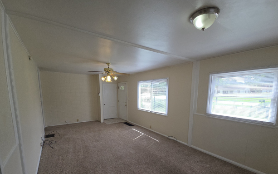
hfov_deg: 101.5
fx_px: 114
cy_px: 109
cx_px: 138
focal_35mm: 15
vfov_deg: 73.4
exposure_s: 1/297
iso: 50
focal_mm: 2.2
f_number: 2.2
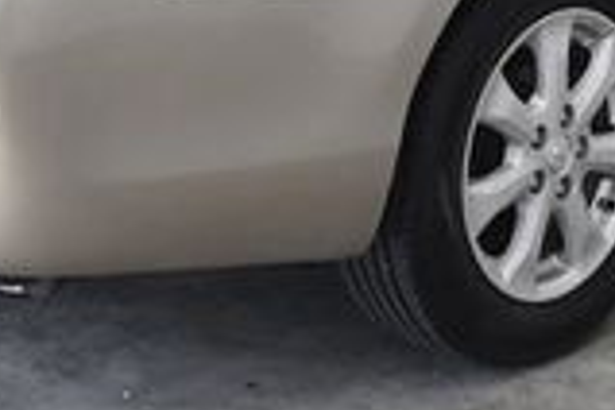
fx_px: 2340
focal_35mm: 137
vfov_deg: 9.6
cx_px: 433
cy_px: -277
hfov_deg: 14.9
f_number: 4
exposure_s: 1/2000
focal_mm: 23
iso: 1250
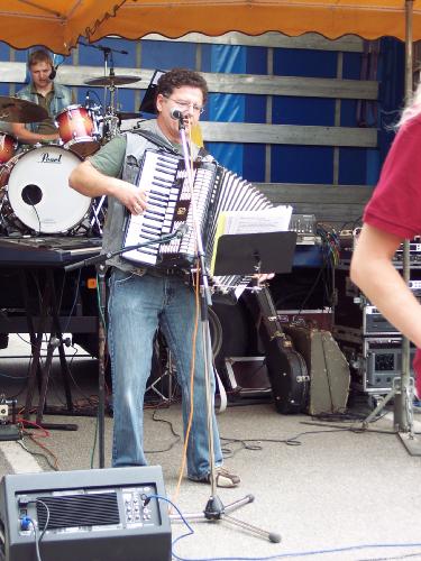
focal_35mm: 78
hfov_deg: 18.9
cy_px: 280
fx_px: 1265
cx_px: 210
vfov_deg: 25.0
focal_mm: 16
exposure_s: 1/125
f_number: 4
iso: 100
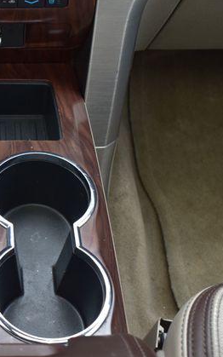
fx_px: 680
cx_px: -16
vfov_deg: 29.4
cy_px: 178
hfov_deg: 18.0
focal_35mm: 70
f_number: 7.1
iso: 400
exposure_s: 1/40
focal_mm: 30
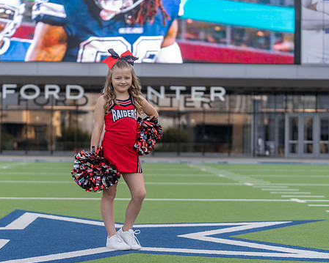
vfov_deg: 18.1
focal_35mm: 85
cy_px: 140
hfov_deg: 22.4
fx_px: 828
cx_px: 130
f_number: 2.8
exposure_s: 1/320
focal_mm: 70
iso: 160
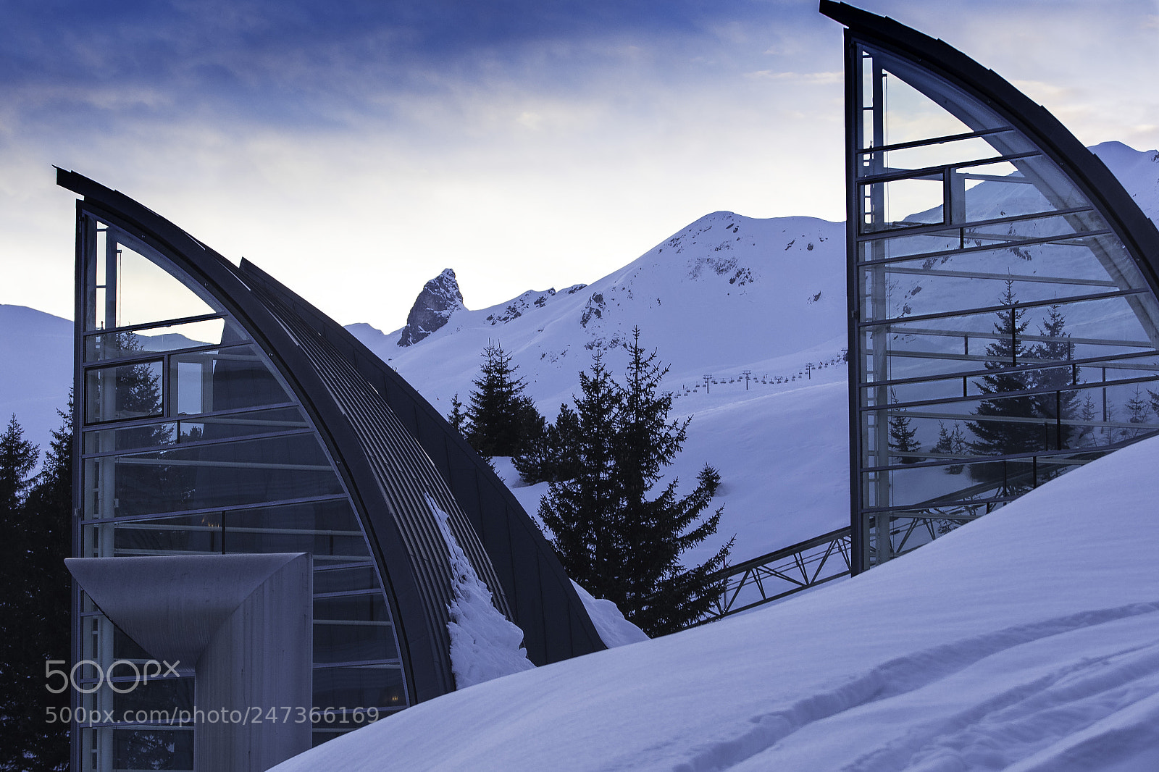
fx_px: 3380
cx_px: 580
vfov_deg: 13.0
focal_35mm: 105
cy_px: 386
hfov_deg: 19.5
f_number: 4.5
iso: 320
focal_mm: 70
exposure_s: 1/200
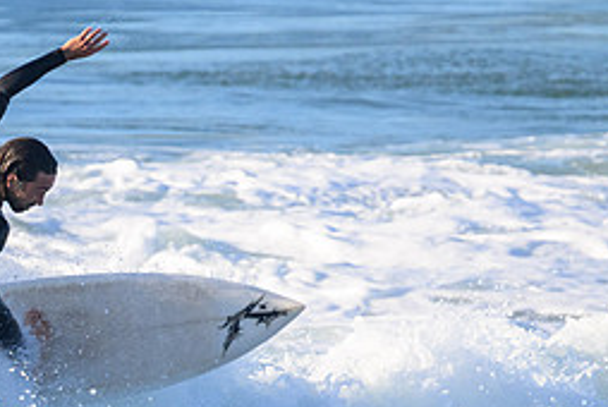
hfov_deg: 1.5
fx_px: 22775
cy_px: 439
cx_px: -81
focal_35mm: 1347
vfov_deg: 1.0
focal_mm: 590
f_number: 11
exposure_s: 1/2000
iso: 2800
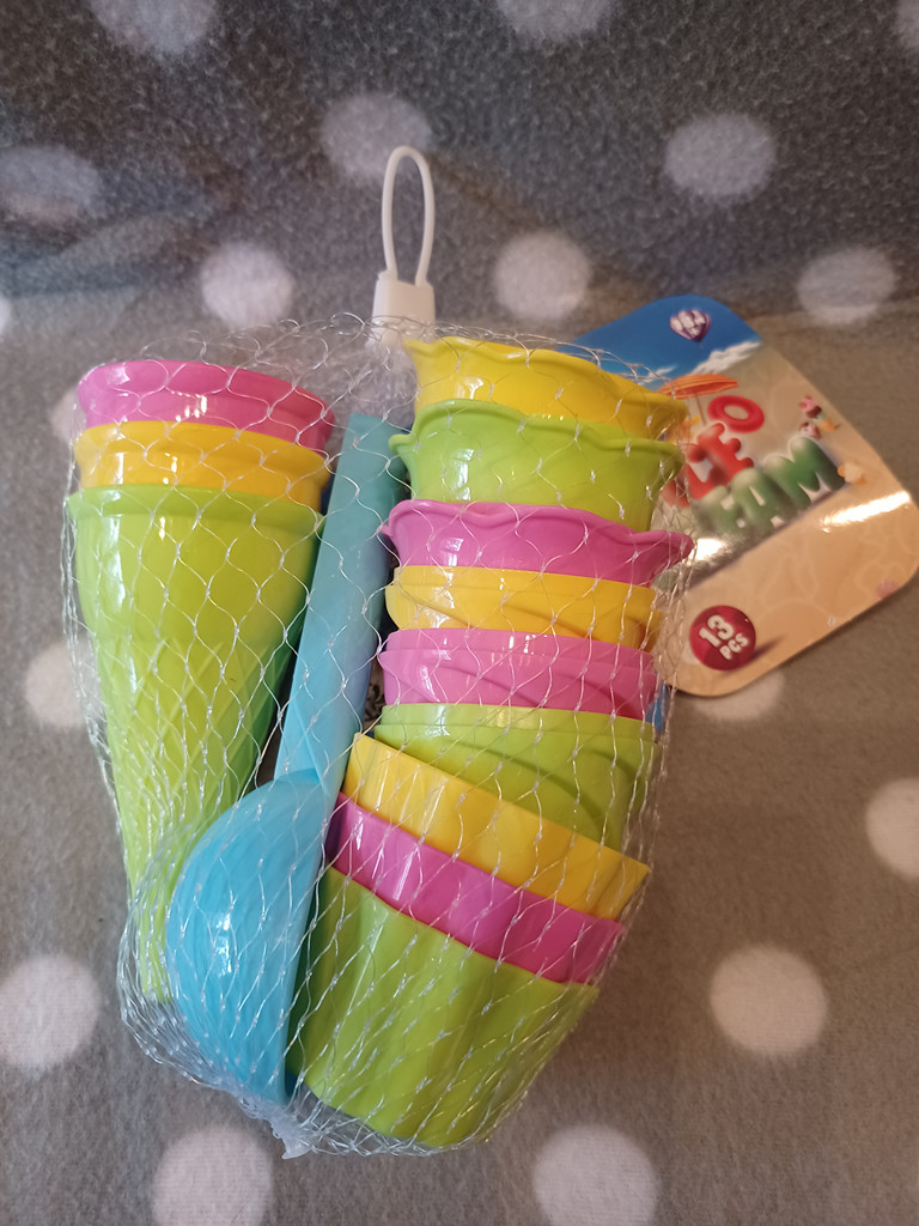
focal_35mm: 25
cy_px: 613
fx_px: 885
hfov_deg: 54.9
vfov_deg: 69.4
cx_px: 460
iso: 400
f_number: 1.8
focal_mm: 4.6
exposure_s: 1/33.3
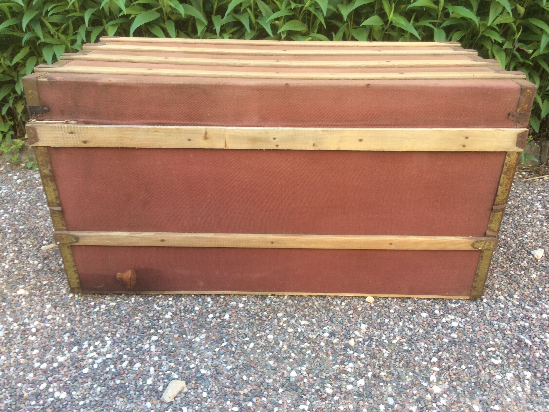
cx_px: 274
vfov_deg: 48.2
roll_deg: -1.1
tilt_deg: -27.5
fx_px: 460
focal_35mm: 29
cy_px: 206
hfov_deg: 61.7
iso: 40
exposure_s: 1/50
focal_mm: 4.15
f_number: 2.2
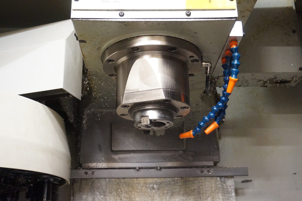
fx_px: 352
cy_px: 100
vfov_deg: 31.8
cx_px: 151
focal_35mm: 42
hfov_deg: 46.4
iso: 3200
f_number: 4.5
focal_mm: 28
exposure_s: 1/25
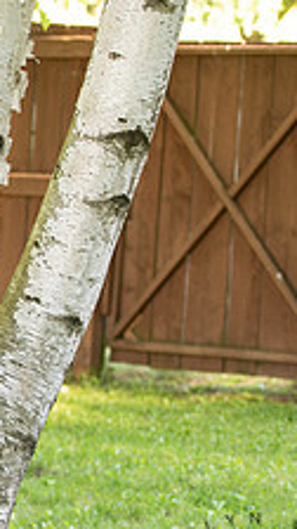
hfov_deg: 6.3
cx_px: -219
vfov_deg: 11.3
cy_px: 339
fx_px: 2660
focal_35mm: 190
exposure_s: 1/200
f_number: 2.8
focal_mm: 70
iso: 400
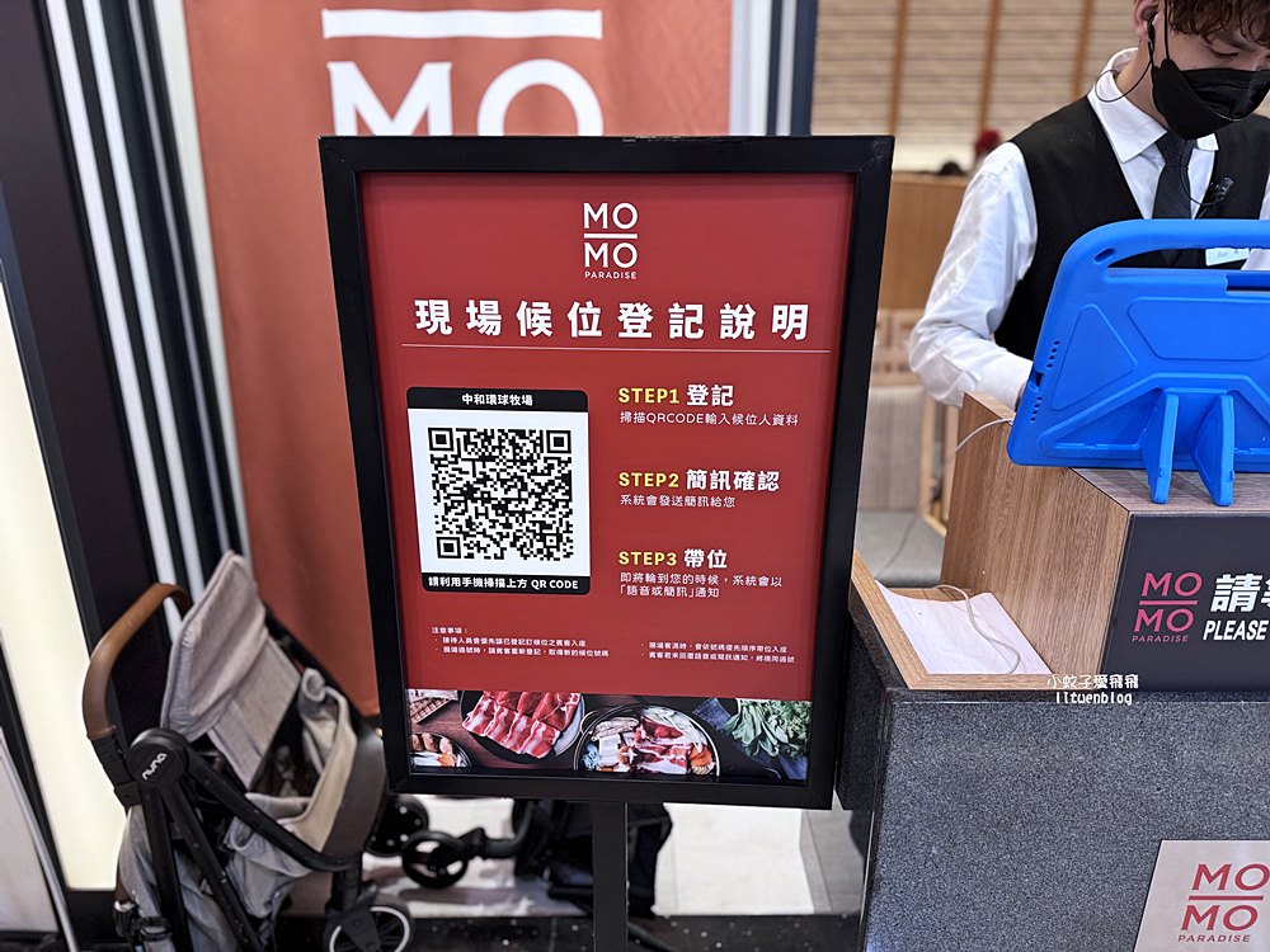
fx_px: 881
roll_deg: +0.5
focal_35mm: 24
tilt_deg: -19.2
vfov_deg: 56.8
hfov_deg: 71.6
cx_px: 635
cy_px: 476
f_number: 1.78
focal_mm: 6.76
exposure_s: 1/60
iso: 250
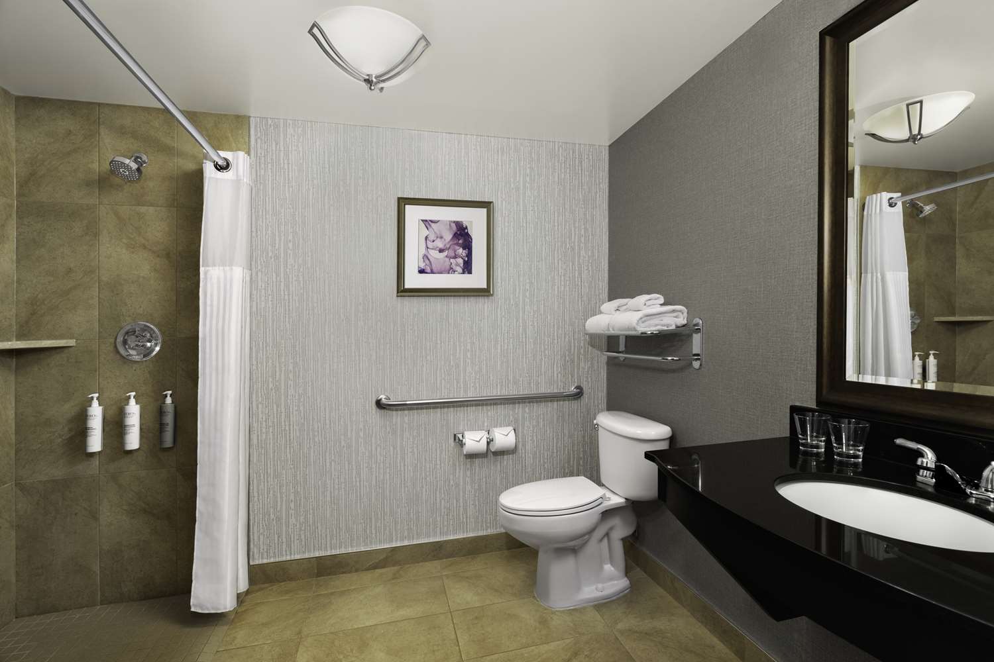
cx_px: 497
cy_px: 331
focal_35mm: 16
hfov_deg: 96.7
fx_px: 442
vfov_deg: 73.7
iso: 400
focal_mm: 16
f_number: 9
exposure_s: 1/250
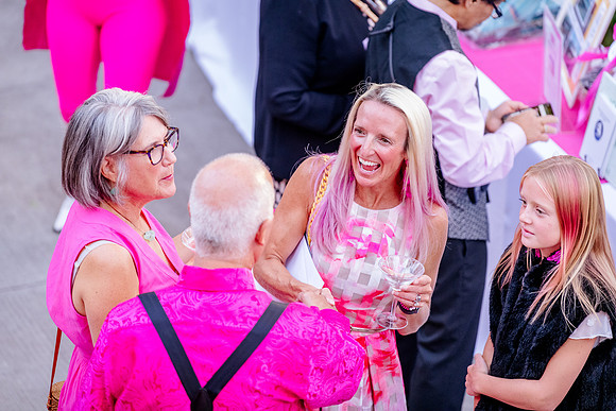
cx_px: 315
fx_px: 4121
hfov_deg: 8.5
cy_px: 164
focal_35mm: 241
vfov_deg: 5.7
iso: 1600
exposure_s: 1/320
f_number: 2.8
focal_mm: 200
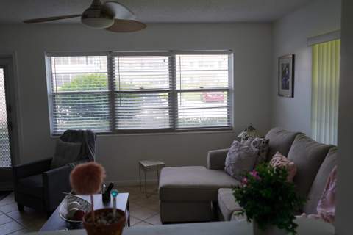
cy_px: 118
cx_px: 176
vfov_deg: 42.3
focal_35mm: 31
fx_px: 304
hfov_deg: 60.3
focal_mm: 31
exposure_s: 1/100
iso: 100
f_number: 4.5
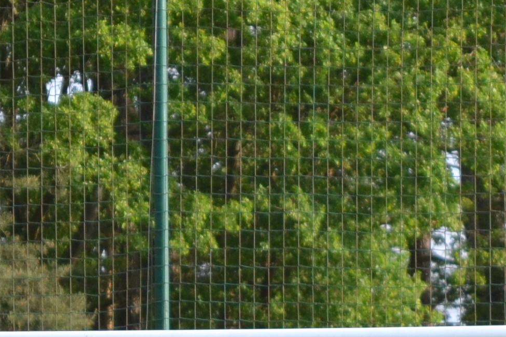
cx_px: 402
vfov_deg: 1.6
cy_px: 499
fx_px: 12127
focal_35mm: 863
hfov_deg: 2.4
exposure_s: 1/640
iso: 400
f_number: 4.8
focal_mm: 122
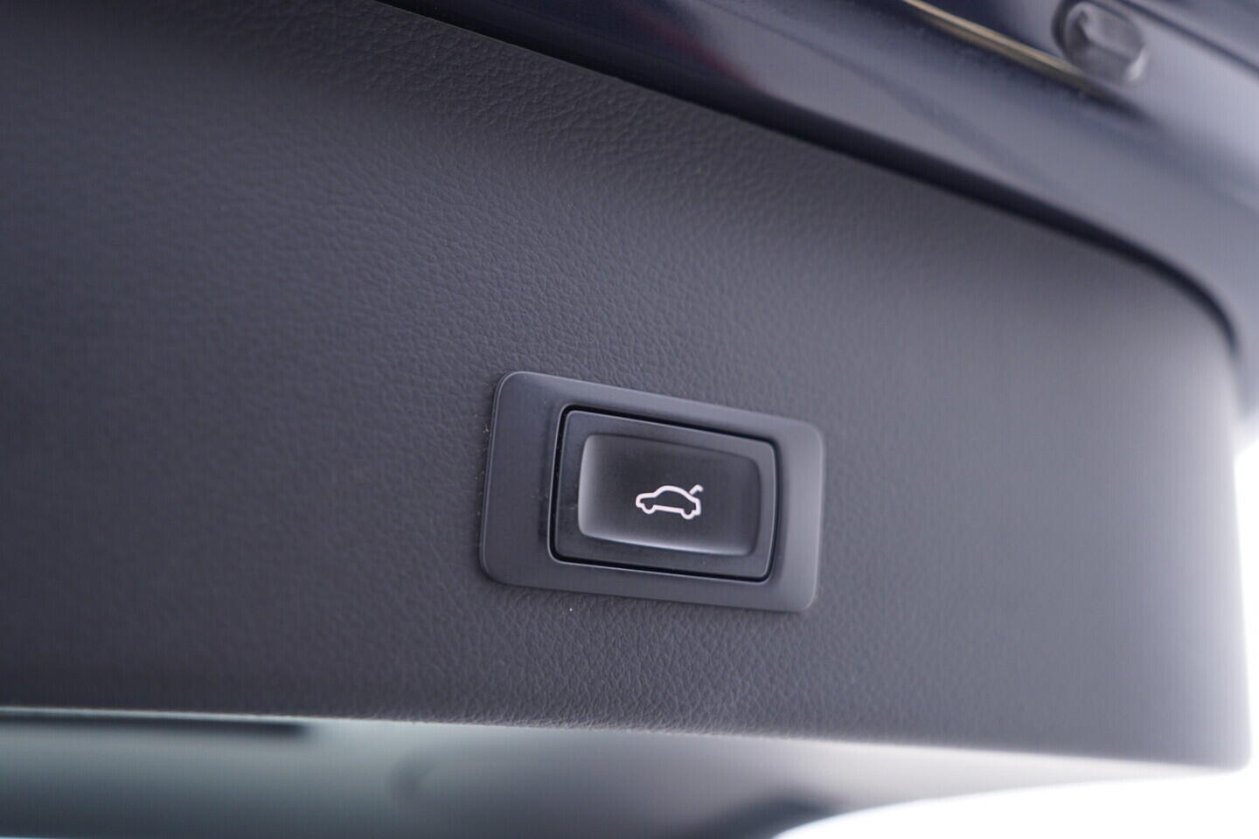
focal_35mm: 36
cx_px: 630
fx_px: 1259
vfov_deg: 36.9
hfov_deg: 53.1
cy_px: 420
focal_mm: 24
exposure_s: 1/40
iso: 320
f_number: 2.8
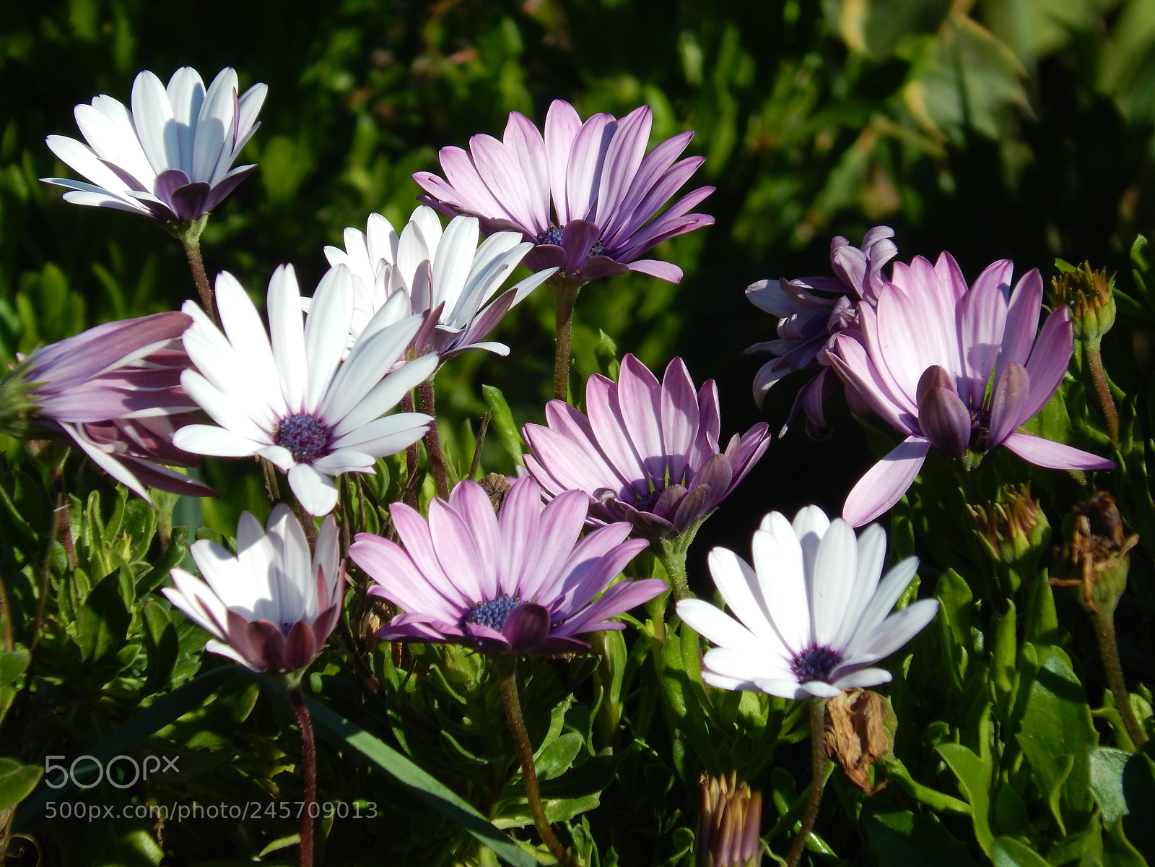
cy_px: 434
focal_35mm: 596
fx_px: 19886
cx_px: 578
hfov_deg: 3.3
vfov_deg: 2.5
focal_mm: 107.1
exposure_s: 1/640
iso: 125
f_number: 5.8
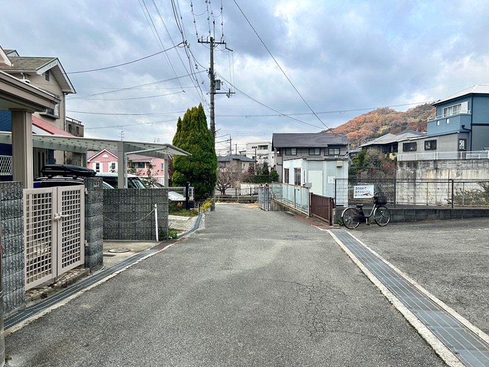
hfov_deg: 67.3
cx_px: 244
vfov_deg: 53.1
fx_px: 367
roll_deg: +0.3
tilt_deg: -0.8
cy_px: 184
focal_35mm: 26
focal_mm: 5.7
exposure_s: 1/1901
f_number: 1.5
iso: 50
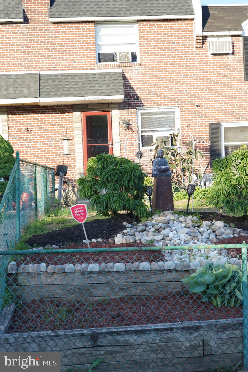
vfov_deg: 39.6
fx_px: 517
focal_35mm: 50
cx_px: 124
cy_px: 186
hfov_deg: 27.0
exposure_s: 1/100
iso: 100
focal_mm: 50
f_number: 5.6
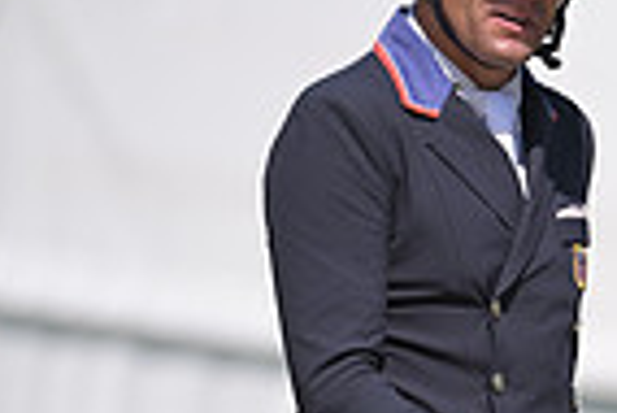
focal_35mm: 1226
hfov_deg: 1.7
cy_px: 546
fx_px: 21033
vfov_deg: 1.1
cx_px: 1134
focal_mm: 300
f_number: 5
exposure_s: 1/1250
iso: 180
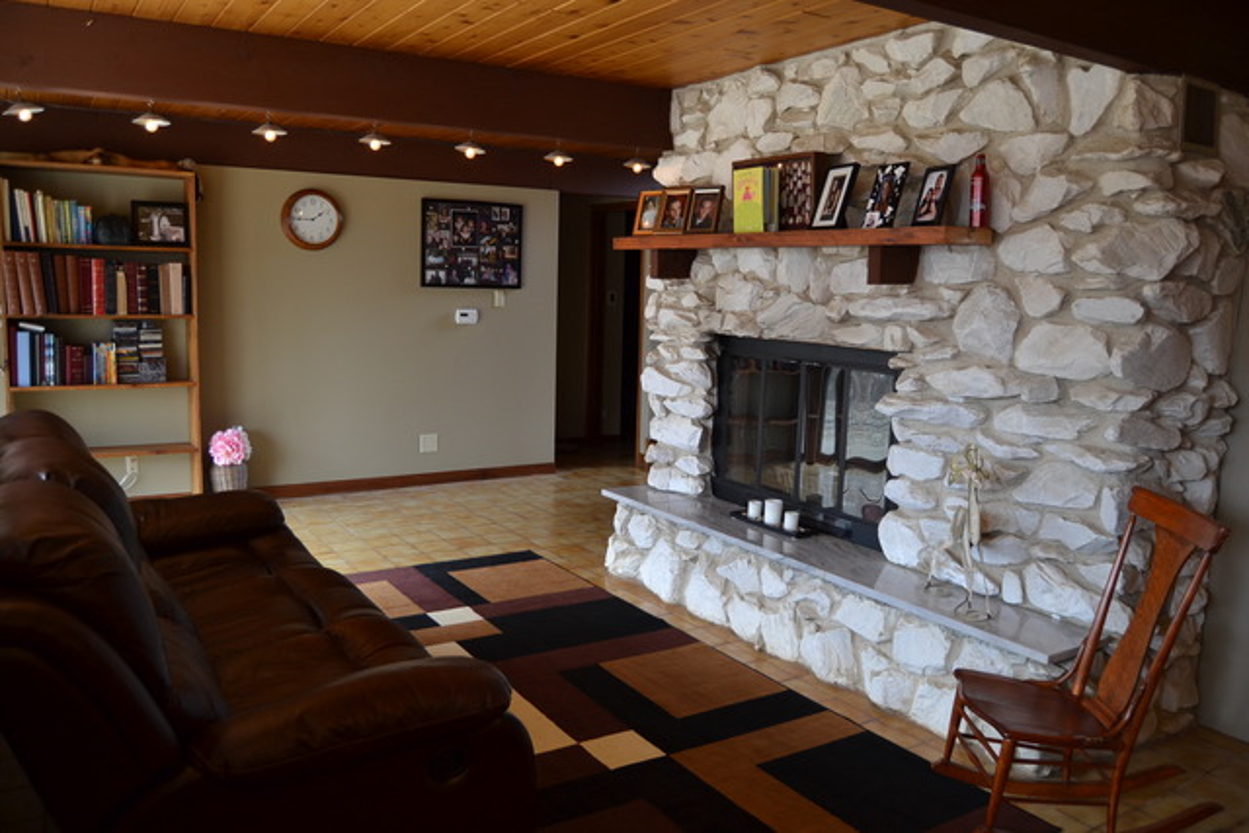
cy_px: 416
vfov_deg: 48.0
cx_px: 624
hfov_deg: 67.4
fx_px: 937
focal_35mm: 27
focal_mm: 18
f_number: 3.5
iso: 500
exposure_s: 1/60
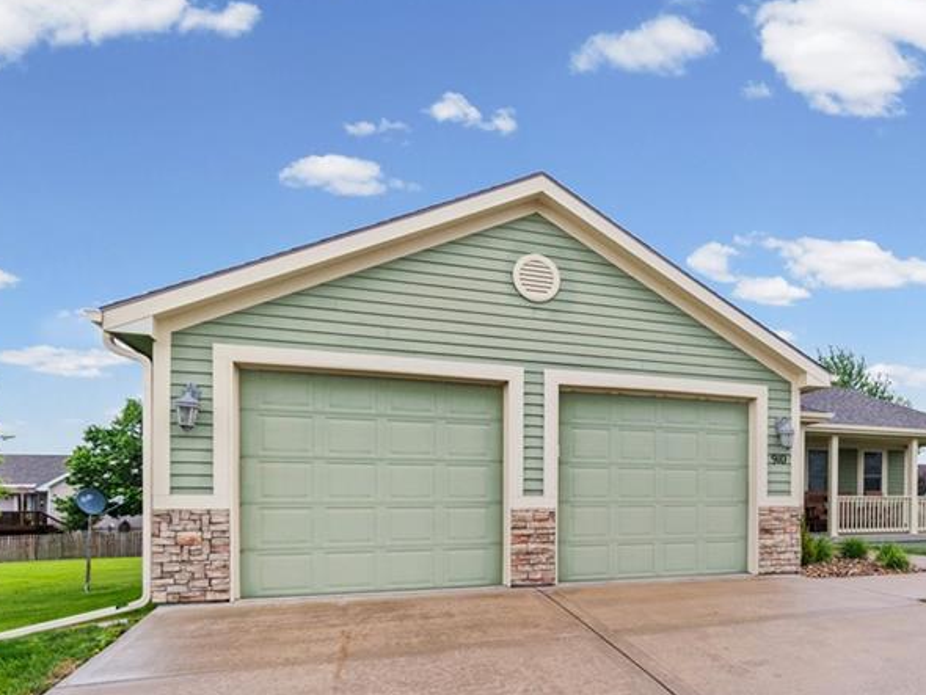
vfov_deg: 53.3
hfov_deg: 65.6
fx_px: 669
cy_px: 489
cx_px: 681
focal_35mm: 25
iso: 320
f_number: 6.3
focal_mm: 10
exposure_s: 1/1000
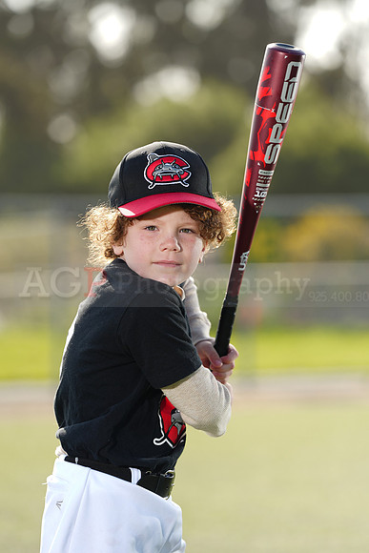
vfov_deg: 10.3
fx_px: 3073
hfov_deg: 6.9
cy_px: 276
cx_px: 184
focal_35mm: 200
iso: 64
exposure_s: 1/250
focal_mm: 200
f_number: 4.5
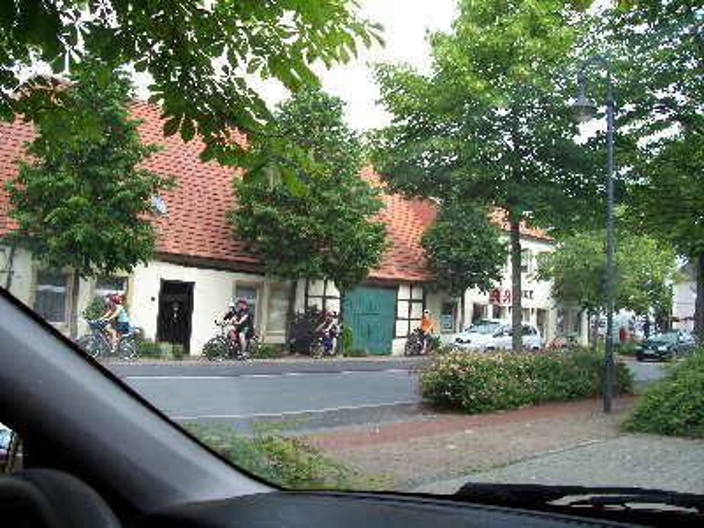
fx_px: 691
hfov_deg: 54.0
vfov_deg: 41.8
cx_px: 352
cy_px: 264
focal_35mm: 34
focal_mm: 5.6
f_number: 2.7
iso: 80
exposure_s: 1/336
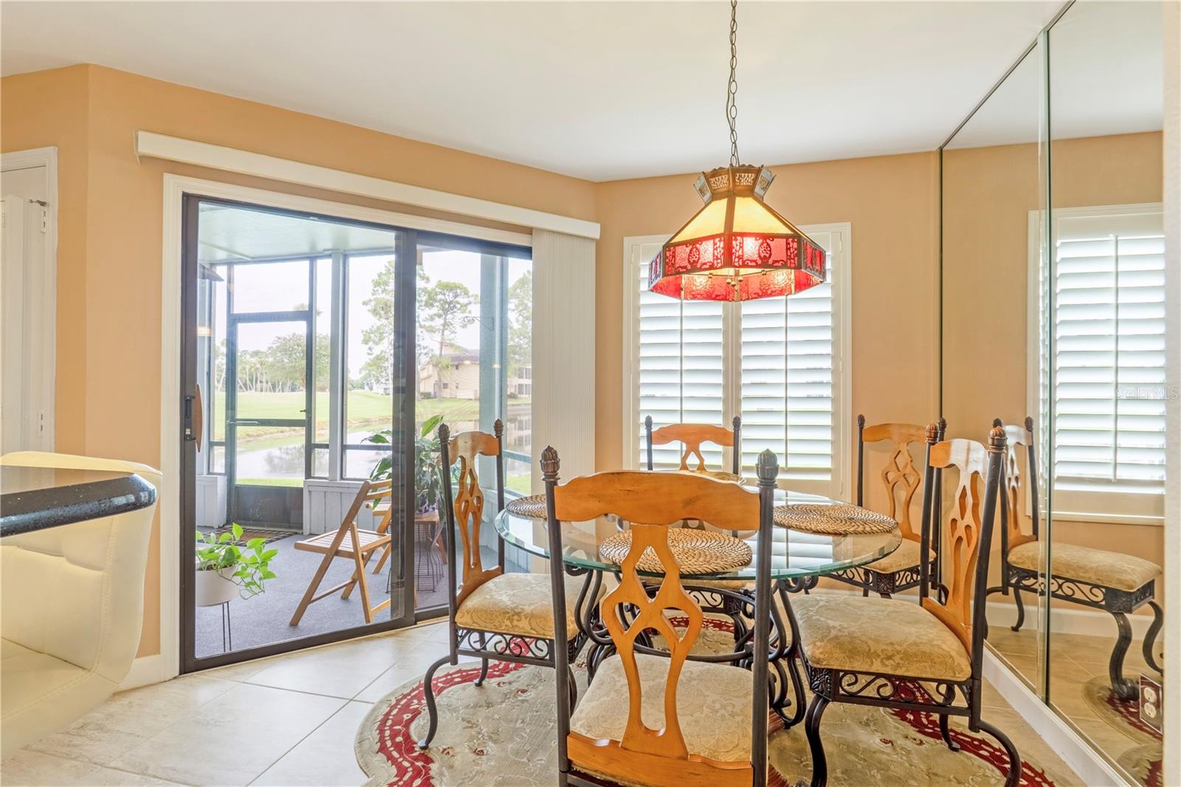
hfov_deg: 95.0
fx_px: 541
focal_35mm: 16
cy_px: 394
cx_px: 590
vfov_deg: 72.0
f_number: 9
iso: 250
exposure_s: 1/250
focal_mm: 11
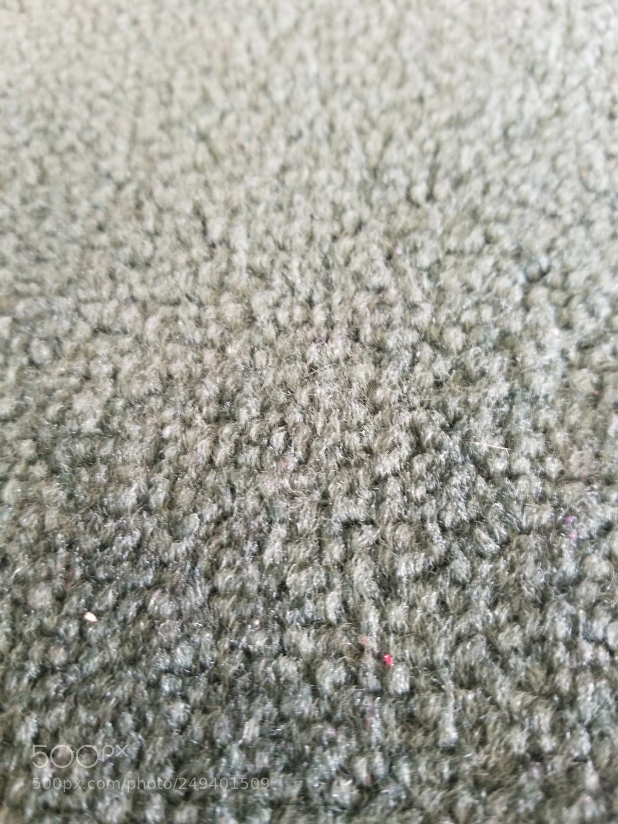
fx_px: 619
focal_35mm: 26
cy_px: 412
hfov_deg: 53.1
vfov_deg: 67.3
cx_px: 309
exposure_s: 1/11
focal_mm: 4.25
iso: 250
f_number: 1.7
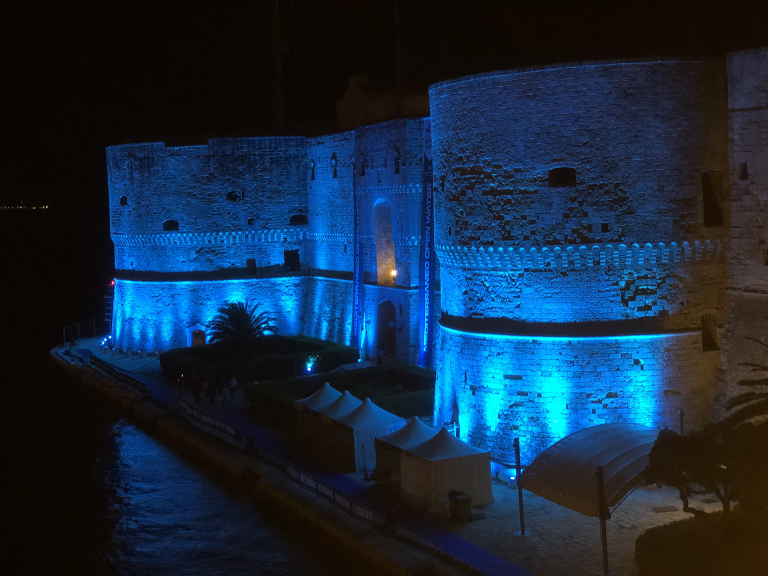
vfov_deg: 28.0
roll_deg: +3.5
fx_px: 1154
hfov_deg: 36.8
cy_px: 288
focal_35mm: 52
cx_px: 384
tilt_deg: -4.9
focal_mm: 6
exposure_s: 1/13
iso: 160
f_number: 2.4
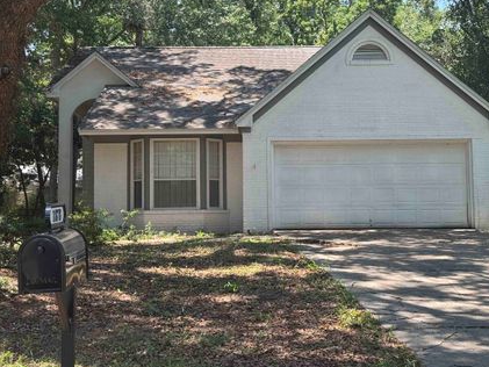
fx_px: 805
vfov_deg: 25.6
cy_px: 156
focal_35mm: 57
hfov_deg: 33.7
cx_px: 289
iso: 64
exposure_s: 1/723
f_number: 1.78
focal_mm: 6.76
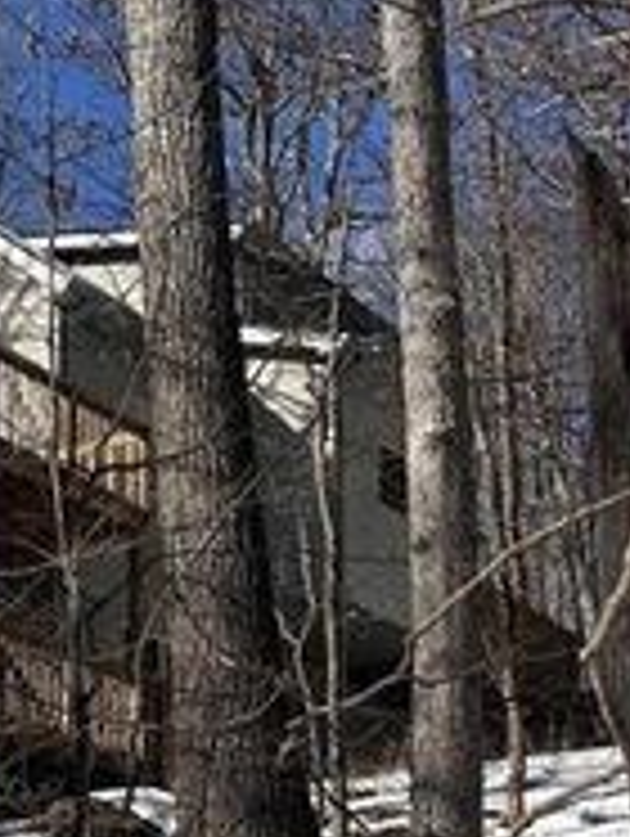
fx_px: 2252
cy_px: 808
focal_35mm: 93
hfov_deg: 15.6
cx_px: -4
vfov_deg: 20.5
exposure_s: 1/5076
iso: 50
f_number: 1.6
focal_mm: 5.1
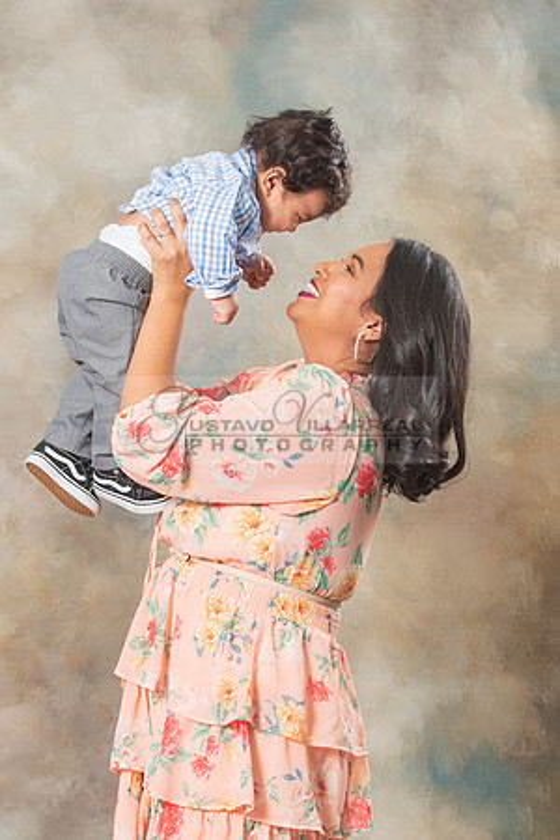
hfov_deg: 7.7
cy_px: 436
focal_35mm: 178
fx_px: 4145
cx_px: 298
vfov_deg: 11.6
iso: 200
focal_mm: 70
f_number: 5.6
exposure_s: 1/125
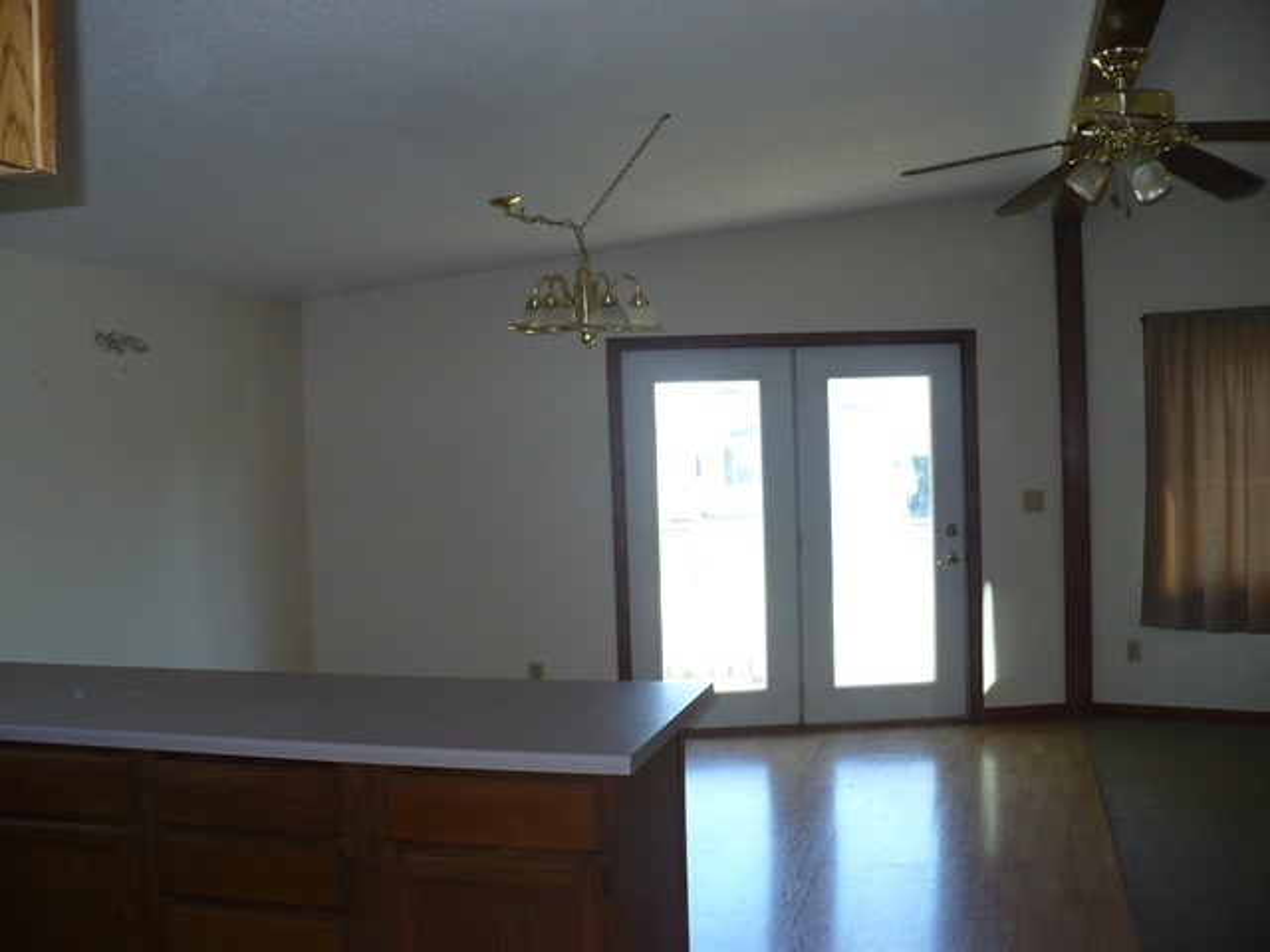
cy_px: 476
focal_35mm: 37
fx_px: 1357
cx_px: 635
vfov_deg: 38.7
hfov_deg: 50.1
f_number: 2.8
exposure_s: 1/50
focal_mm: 6.1
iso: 100
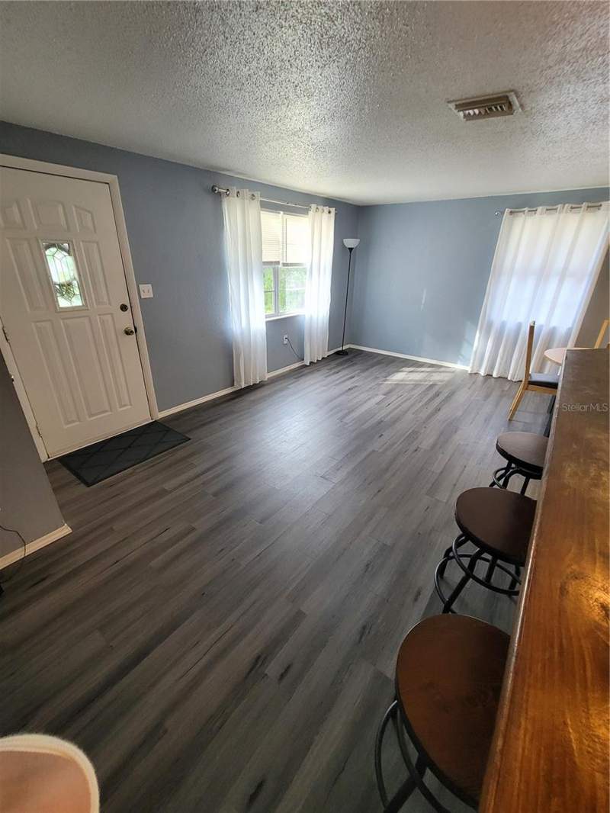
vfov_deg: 106.2
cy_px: 406
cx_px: 305
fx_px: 305
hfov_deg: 89.9
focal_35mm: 13
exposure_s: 1/60
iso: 200
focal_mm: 2.2
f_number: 2.2
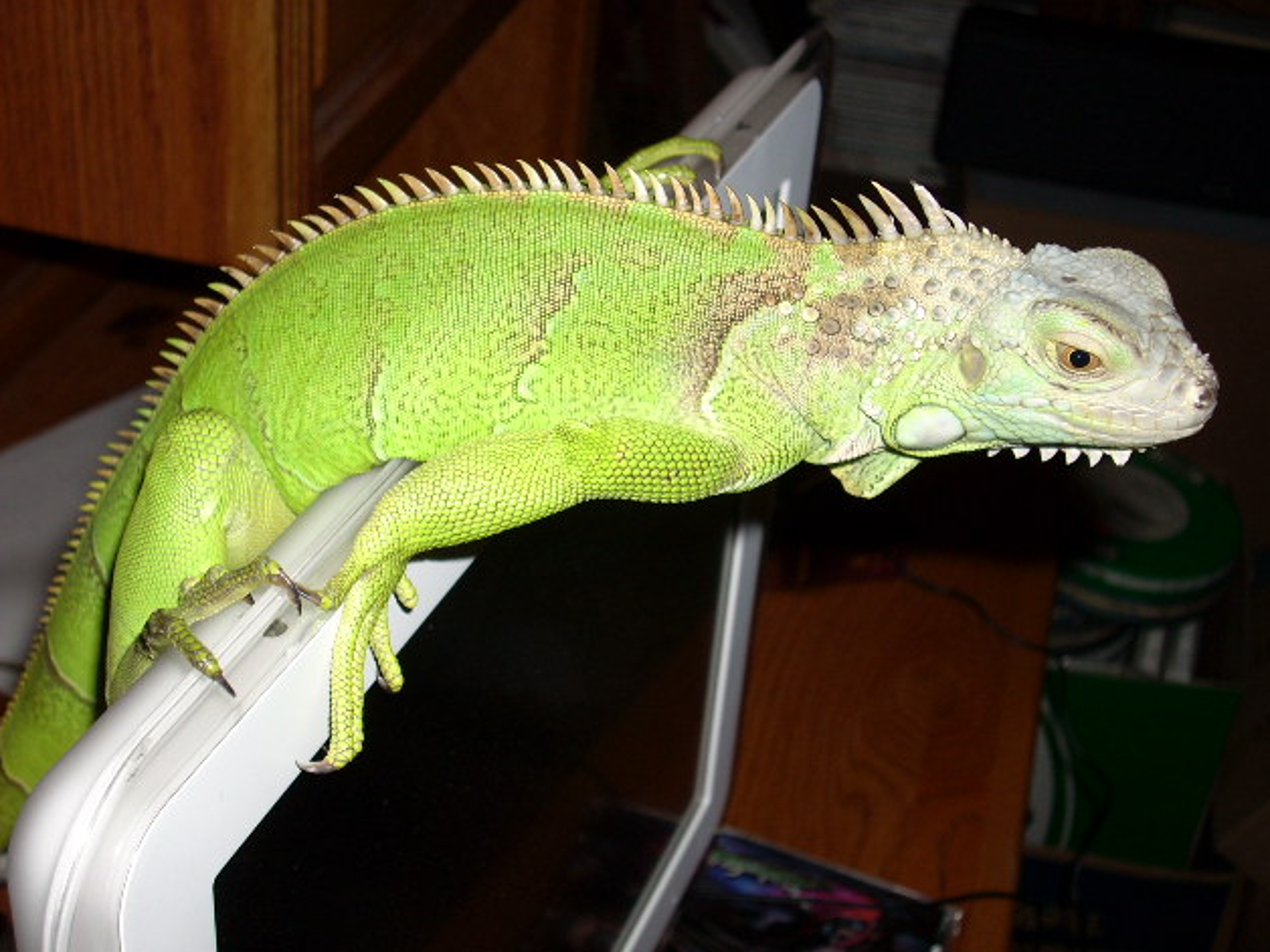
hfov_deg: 34.9
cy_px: 479
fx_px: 2018
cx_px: 631
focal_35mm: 55
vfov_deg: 26.6
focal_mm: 9
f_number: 3.4
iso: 64
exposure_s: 1/60
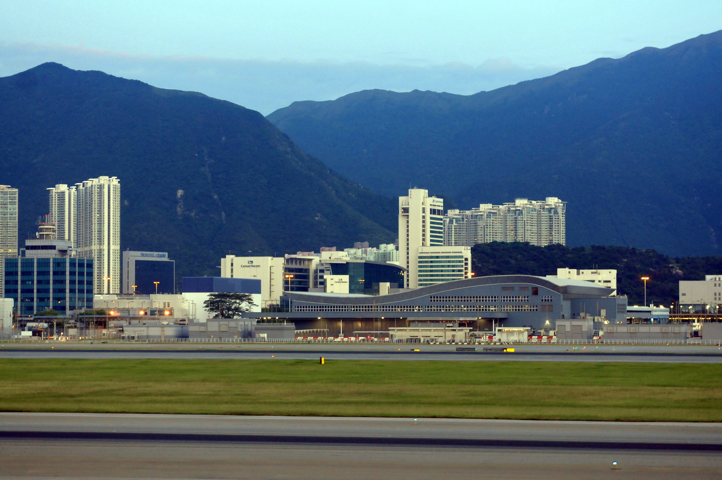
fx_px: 2103
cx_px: 361
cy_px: 240
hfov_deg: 19.5
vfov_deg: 13.0
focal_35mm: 105
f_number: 4
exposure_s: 1/60
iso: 800
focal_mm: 70
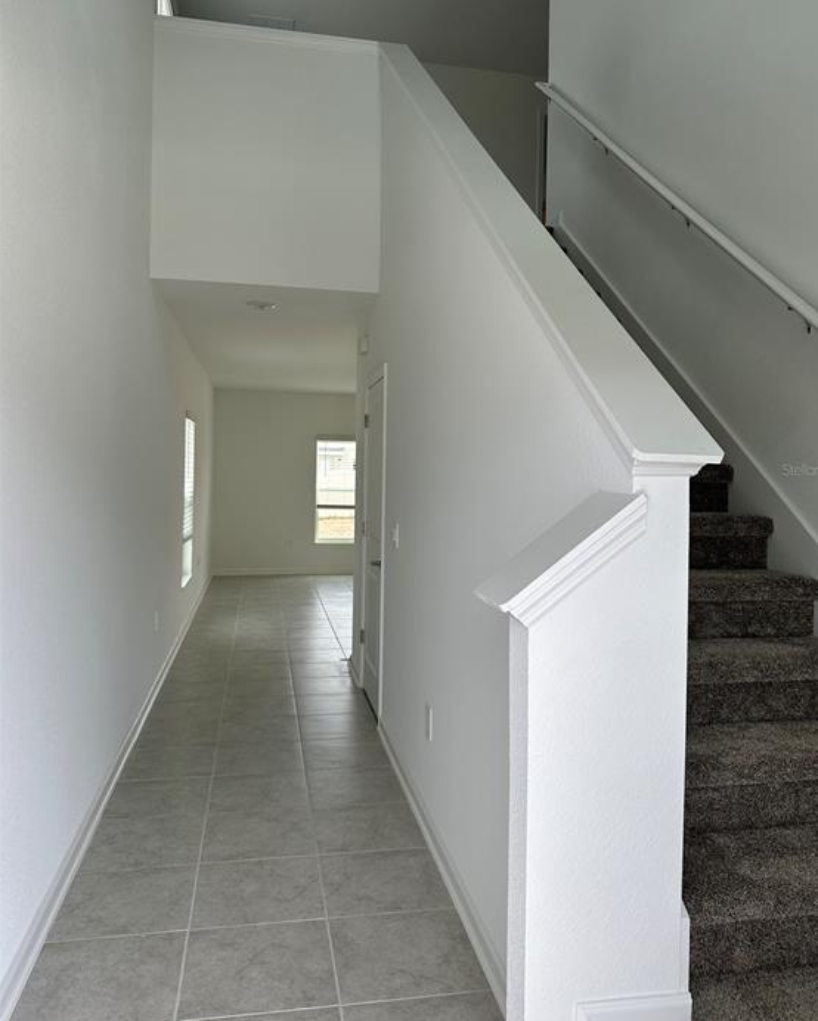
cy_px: 469
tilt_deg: +0.2
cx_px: 424
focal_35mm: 26
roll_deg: -1.7
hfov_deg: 54.9
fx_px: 786
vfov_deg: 65.9
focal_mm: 6.86
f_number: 1.78
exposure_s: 1/496
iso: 80
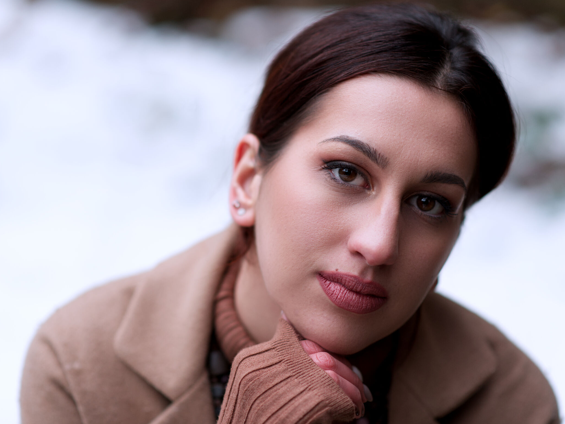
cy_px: 218
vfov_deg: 15.6
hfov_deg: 20.6
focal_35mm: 95
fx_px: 1551
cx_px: 292
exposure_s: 1/500
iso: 640
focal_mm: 85
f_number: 2.2
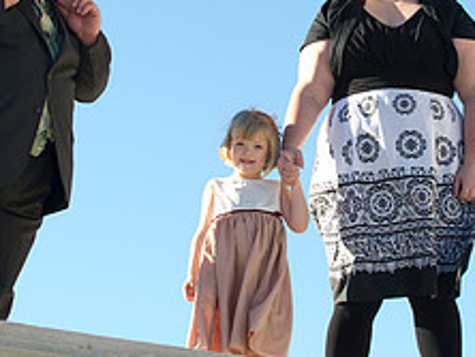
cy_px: 83
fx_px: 2583
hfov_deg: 10.5
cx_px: 293
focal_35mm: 188
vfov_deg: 7.9
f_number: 5
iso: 125
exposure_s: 1/200
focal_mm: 75
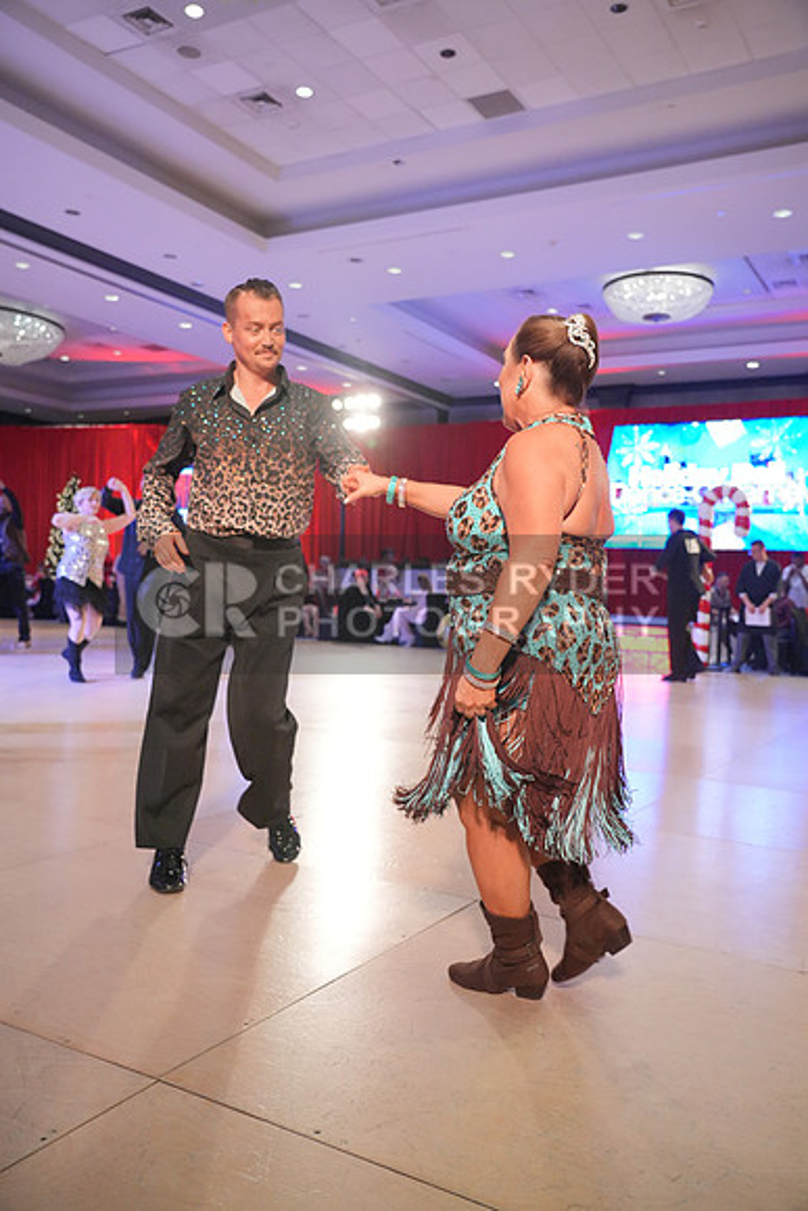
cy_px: 606
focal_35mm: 29
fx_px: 976
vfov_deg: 63.6
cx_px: 404
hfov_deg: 45.0
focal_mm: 29
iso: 5000
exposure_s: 1/400
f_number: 4
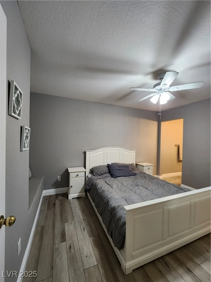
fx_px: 106
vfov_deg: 106.2
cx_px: 106
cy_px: 141
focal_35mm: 13
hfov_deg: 89.9
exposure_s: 1/60
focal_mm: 2.2
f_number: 2.2
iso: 400
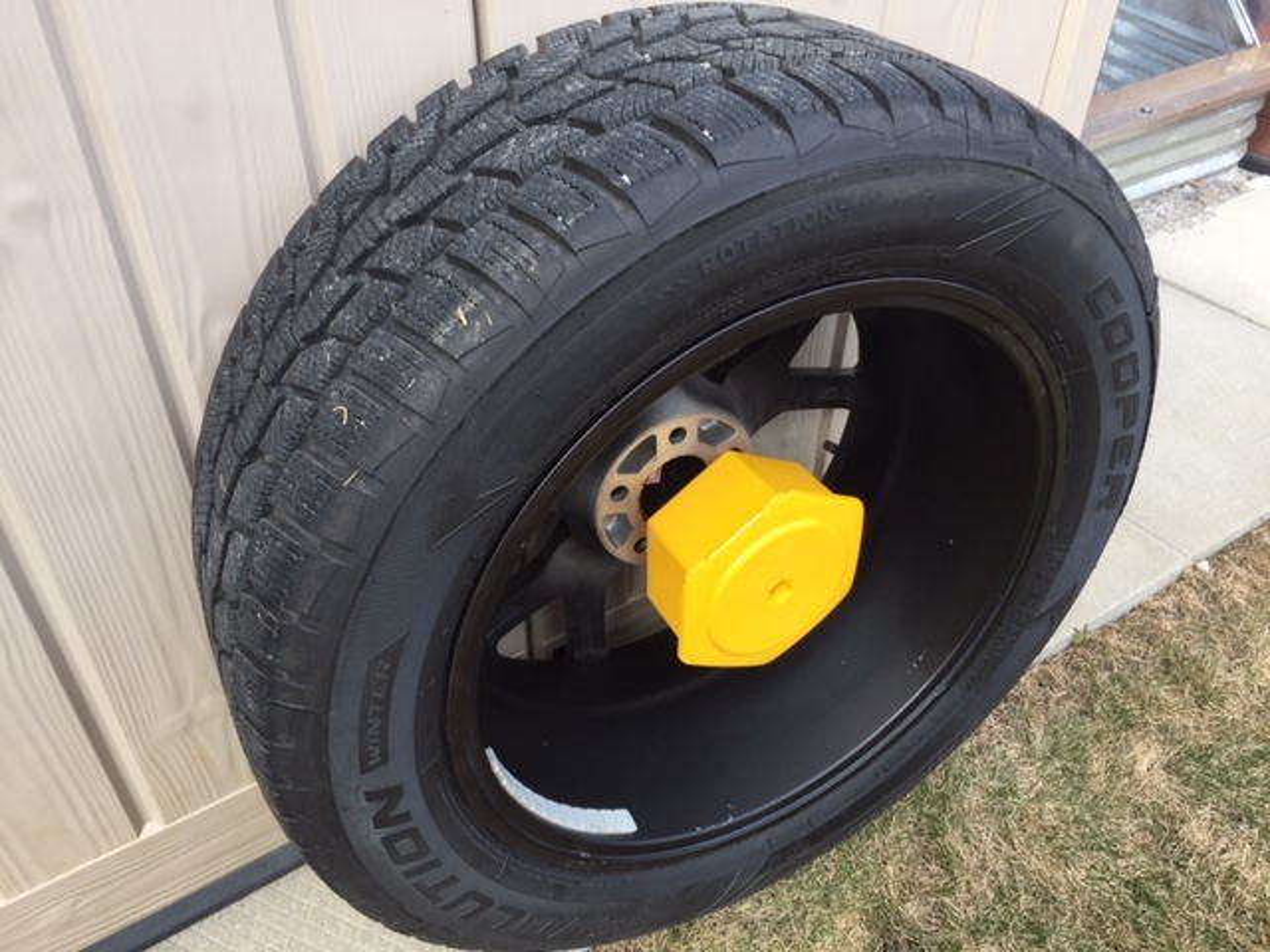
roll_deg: -2.4
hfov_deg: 61.7
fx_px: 1064
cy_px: 476
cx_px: 635
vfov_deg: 48.2
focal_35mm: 29
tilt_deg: -39.7
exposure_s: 1/271
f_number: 2.2
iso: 32
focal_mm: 4.15
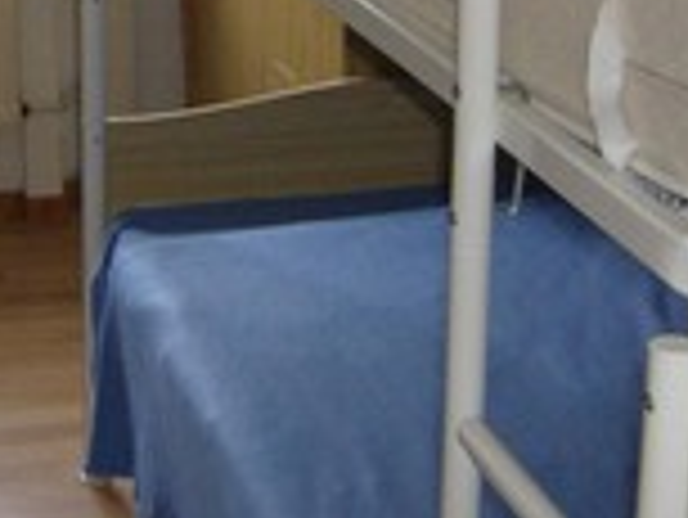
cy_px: -32
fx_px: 1870
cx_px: 171
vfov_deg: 15.4
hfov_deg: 20.7
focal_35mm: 94
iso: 200
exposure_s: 1/60
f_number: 2.8
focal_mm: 6
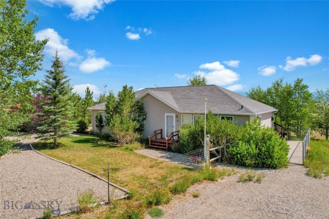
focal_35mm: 22
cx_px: 164
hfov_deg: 78.6
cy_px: 110
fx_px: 201
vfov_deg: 57.2
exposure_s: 1/2500
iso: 120
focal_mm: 8.38
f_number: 2.8
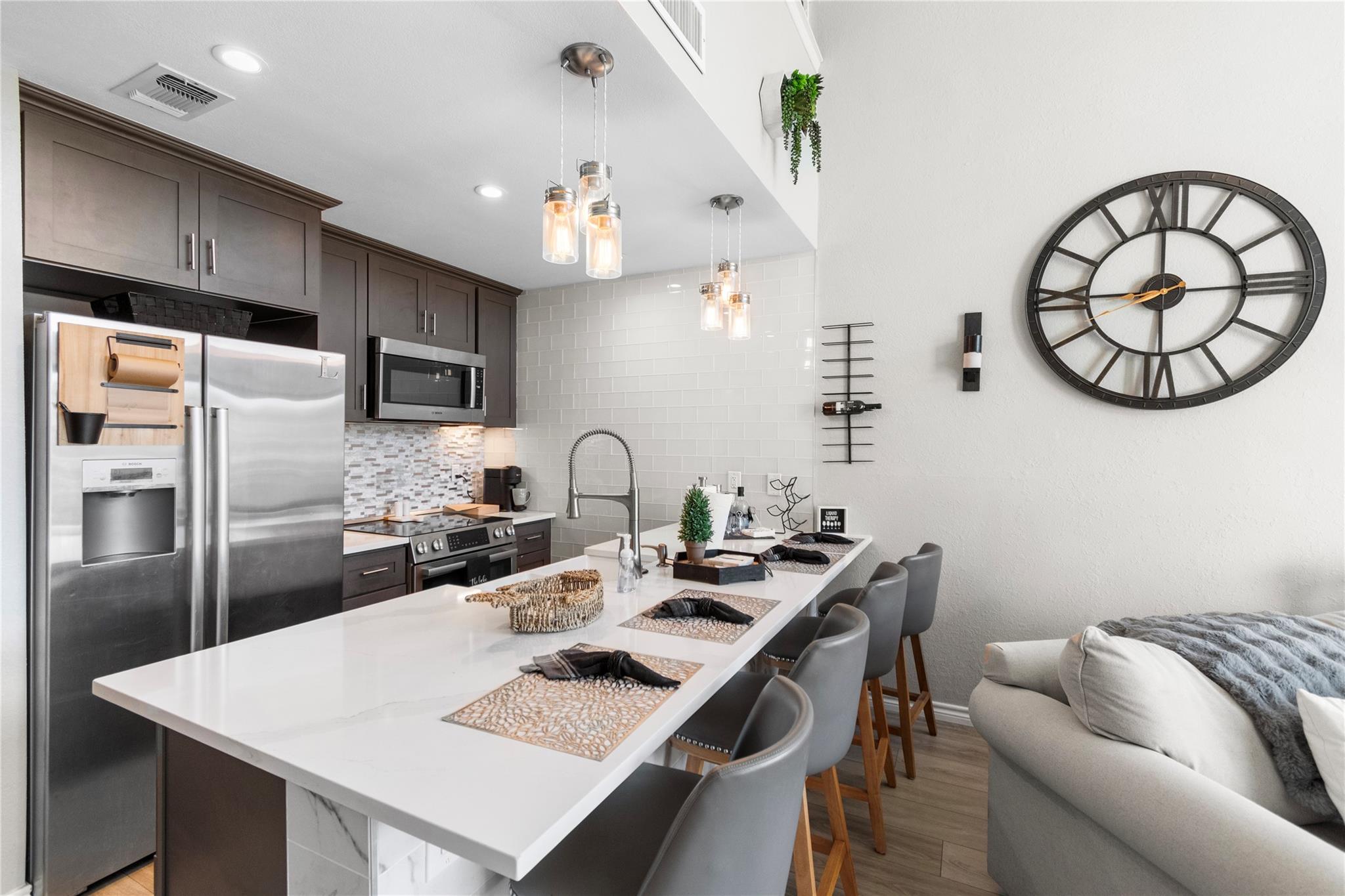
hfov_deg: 100.4
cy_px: 448
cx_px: 672
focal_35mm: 15
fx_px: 560
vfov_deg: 77.3
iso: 800
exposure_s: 1/1000
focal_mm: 10
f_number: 4.5
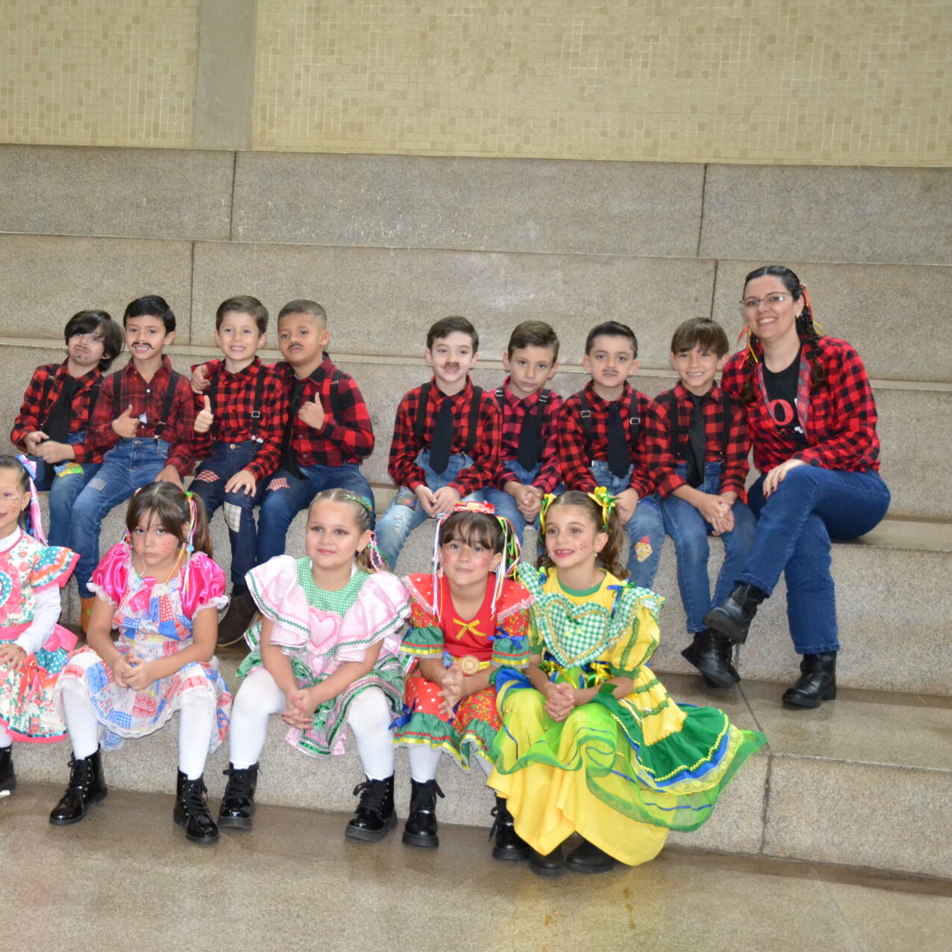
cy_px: 477
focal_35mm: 50
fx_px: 1556
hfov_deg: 33.4
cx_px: 245
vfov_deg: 34.0
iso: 2800
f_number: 3.8
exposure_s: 1/60
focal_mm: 26
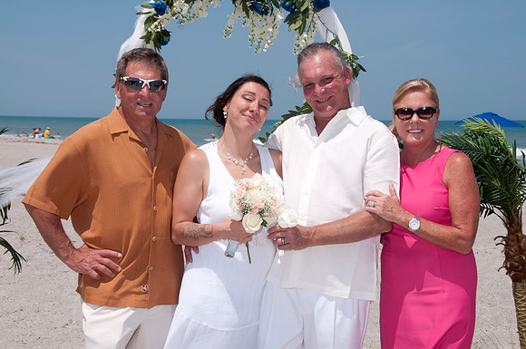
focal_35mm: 66
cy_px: 174
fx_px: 963
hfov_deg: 30.6
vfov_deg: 20.6
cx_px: 263
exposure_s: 1/250
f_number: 13
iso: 100
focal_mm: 44
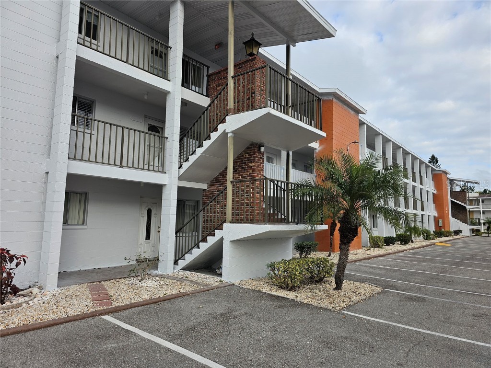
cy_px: 184
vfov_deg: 58.9
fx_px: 326
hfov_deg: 73.9
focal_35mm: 23
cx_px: 246
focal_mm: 6.3
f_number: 1.7
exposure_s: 1/438
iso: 10
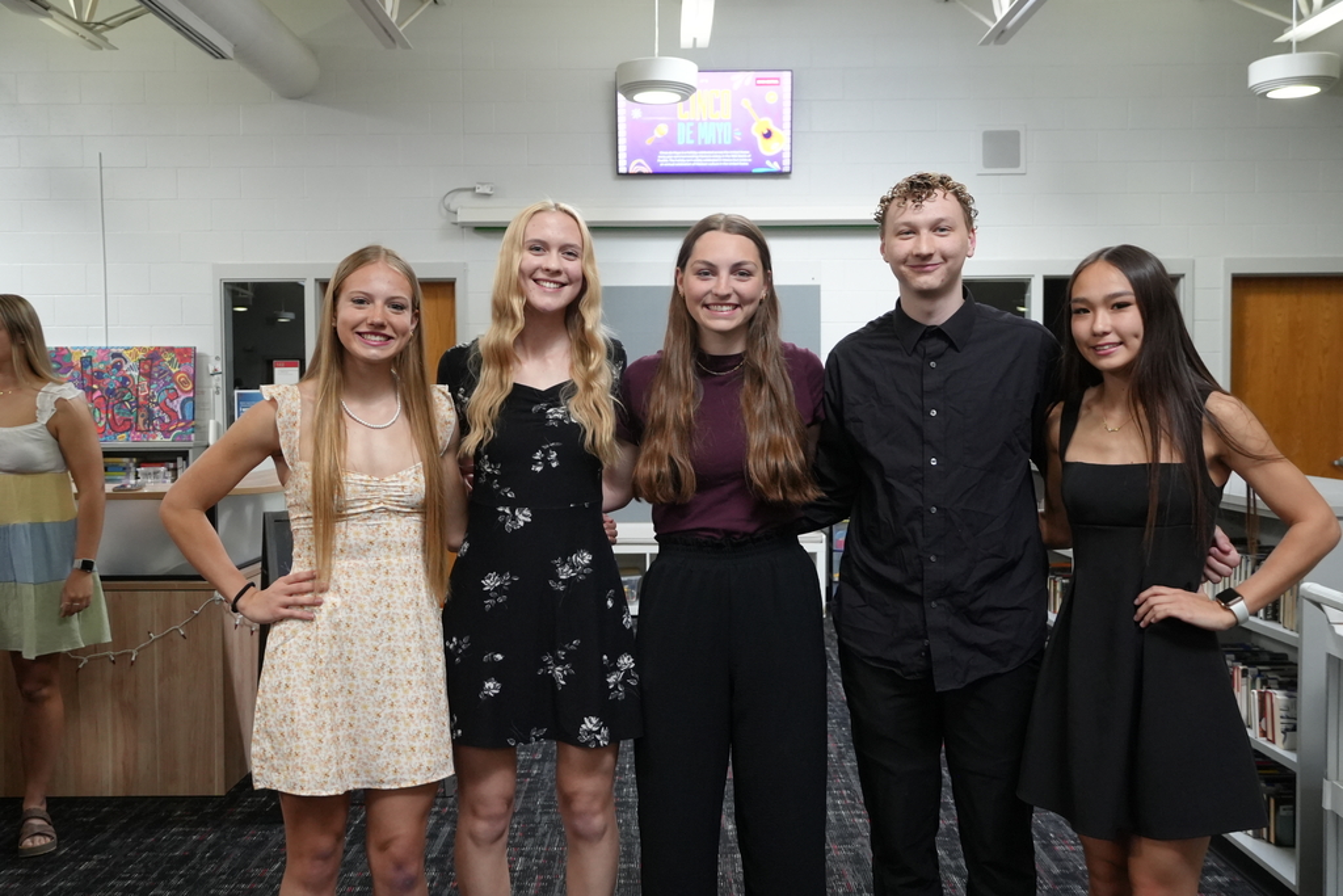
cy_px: 448
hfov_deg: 55.8
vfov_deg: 38.9
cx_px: 672
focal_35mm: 34
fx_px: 1268
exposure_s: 1/160
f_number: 4
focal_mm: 23
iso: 2500
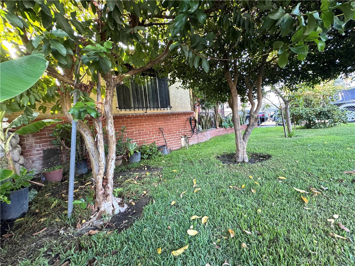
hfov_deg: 102.1
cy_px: 133
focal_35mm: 14
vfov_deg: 85.7
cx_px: 178
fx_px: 144
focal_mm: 2.22
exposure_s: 1/99
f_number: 2.2
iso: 125
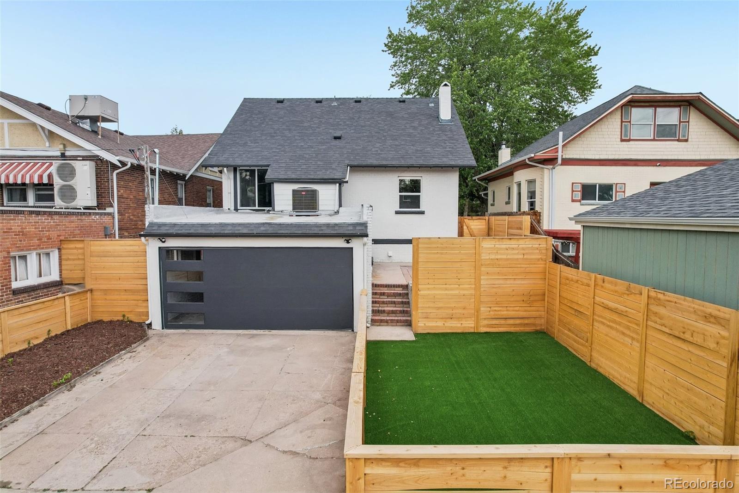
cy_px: 246
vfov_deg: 57.2
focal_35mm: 22
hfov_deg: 78.6
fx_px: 451
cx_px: 370
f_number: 2.8
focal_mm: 8.4
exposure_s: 1/350
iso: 150
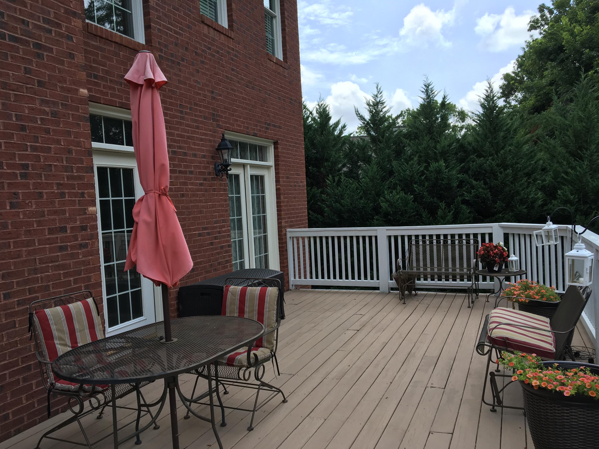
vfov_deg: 46.8
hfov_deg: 60.0
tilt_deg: -3.0
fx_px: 519
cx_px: 291
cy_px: 232
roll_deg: +2.9
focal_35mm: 30
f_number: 2.2
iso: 25
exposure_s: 1/884
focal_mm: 4.15
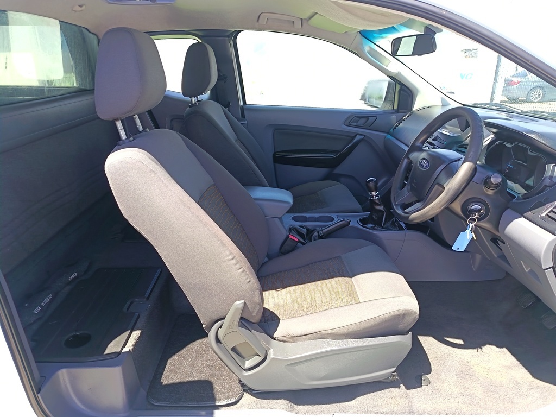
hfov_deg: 71.6
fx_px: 385
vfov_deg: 56.8
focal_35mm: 24
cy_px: 208
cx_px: 278
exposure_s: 1/129
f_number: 1.75
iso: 124
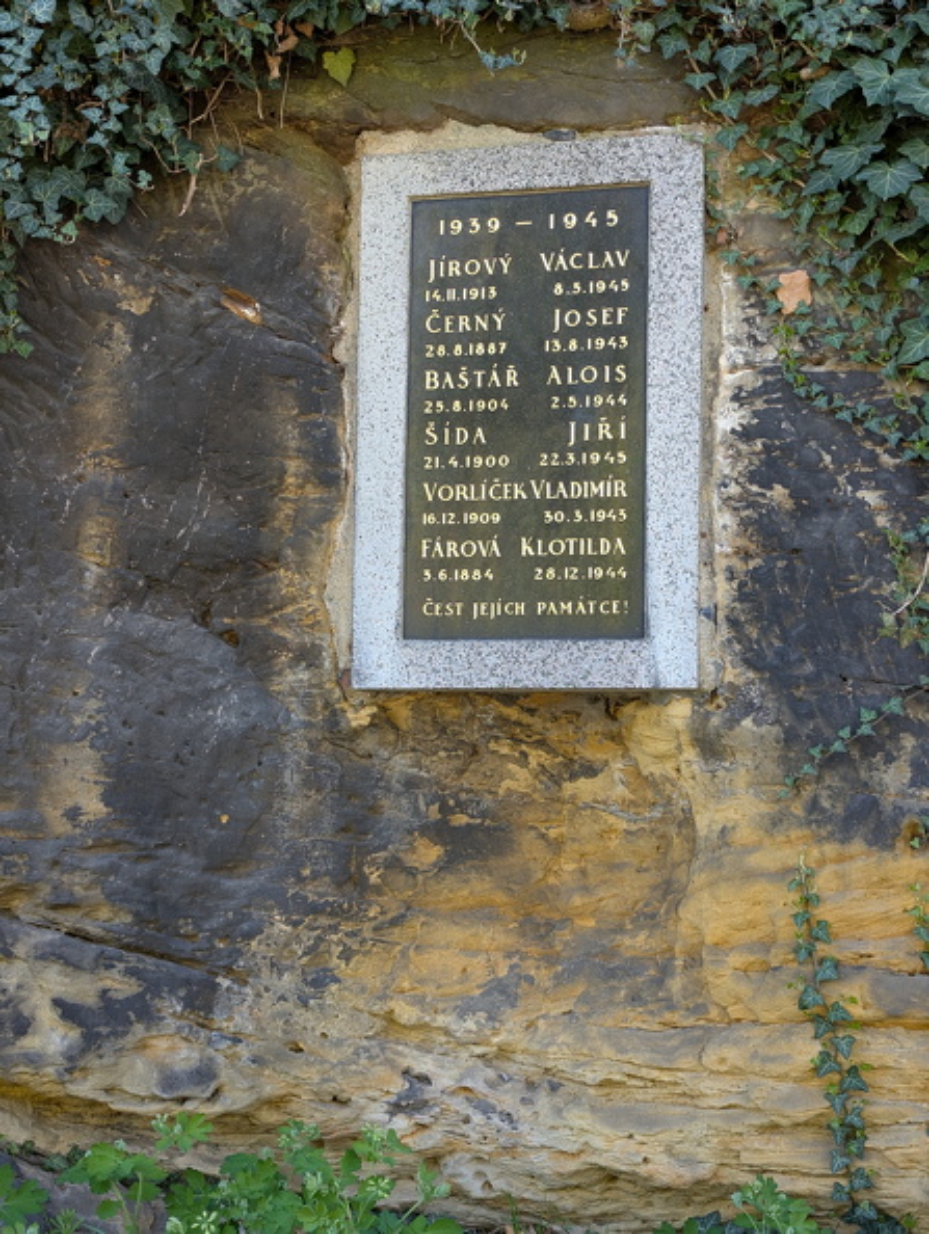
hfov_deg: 30.3
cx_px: 464
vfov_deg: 39.6
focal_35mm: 48
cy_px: 617
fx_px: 1714
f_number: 1.85
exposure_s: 1/140
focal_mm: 6.81
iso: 46
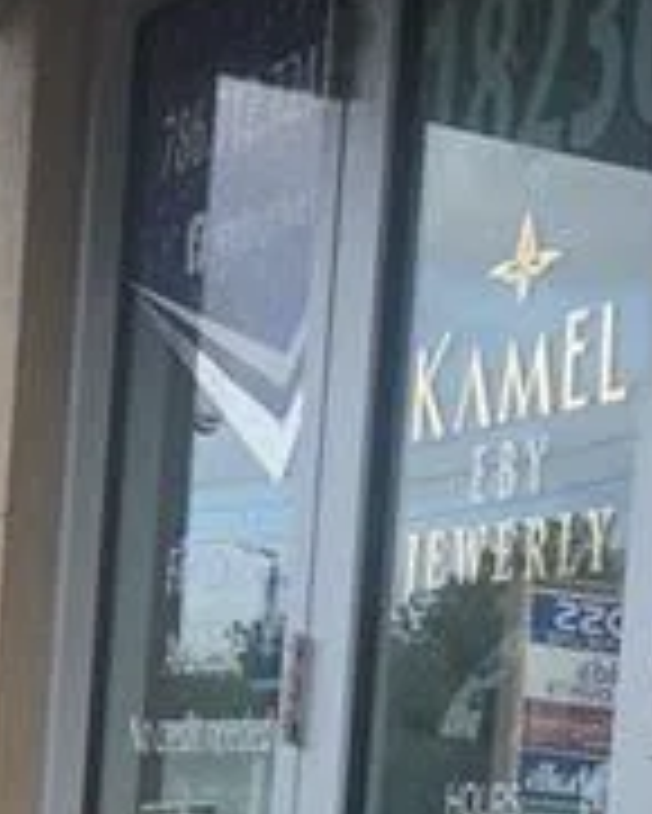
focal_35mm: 149
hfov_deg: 10.2
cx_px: 814
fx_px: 3591
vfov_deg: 12.5
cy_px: 1088
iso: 25
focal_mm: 5.4
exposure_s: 1/391
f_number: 1.8
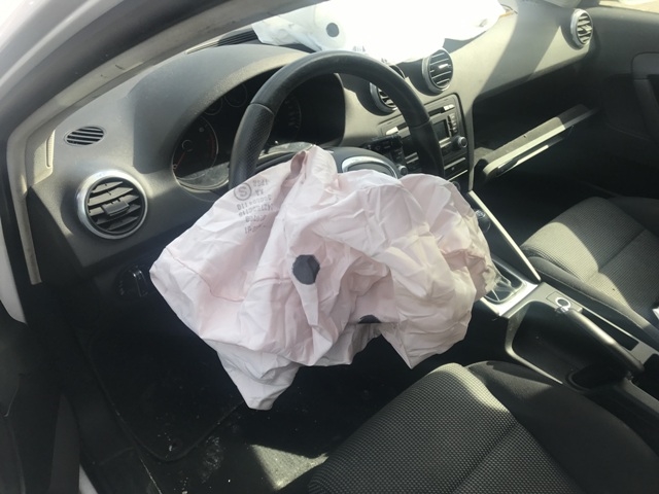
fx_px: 533
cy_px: 247
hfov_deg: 63.4
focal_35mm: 28
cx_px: 330
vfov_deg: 49.7
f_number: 1.8
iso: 20
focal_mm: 3.99
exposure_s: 1/347
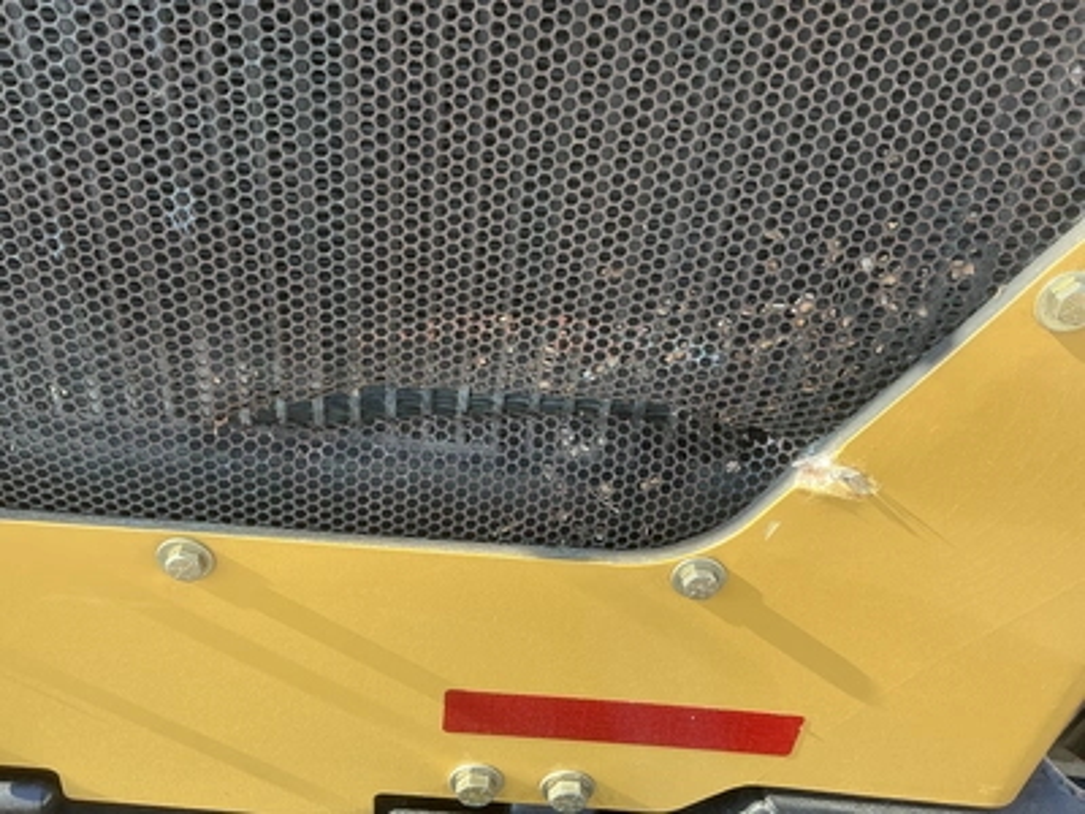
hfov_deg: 63.4
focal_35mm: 28
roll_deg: -7.7
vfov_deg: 49.7
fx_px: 878
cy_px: 407
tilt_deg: -34.7
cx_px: 542
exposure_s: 1/196
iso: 20
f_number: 1.8
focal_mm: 3
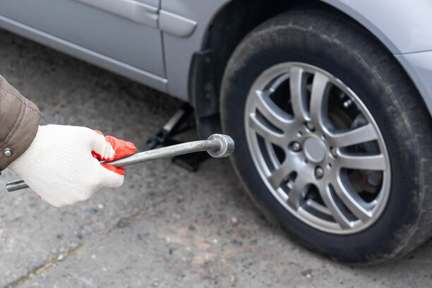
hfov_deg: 24.6
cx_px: 216
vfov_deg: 16.6
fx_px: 990
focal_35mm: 82
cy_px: 144
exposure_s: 1/80
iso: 400
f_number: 5.6
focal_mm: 55
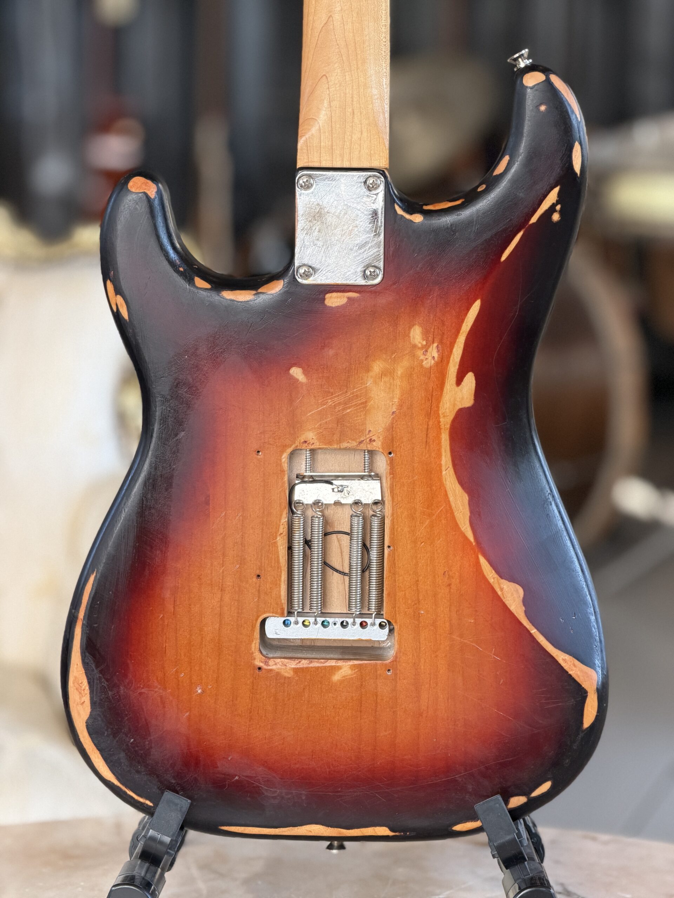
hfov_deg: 14.8
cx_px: 337
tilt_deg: -9.2
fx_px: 2596
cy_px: 449
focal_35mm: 100
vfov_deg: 19.6
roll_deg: -0.2
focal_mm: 16.89
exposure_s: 1/121
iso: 250
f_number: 2.8
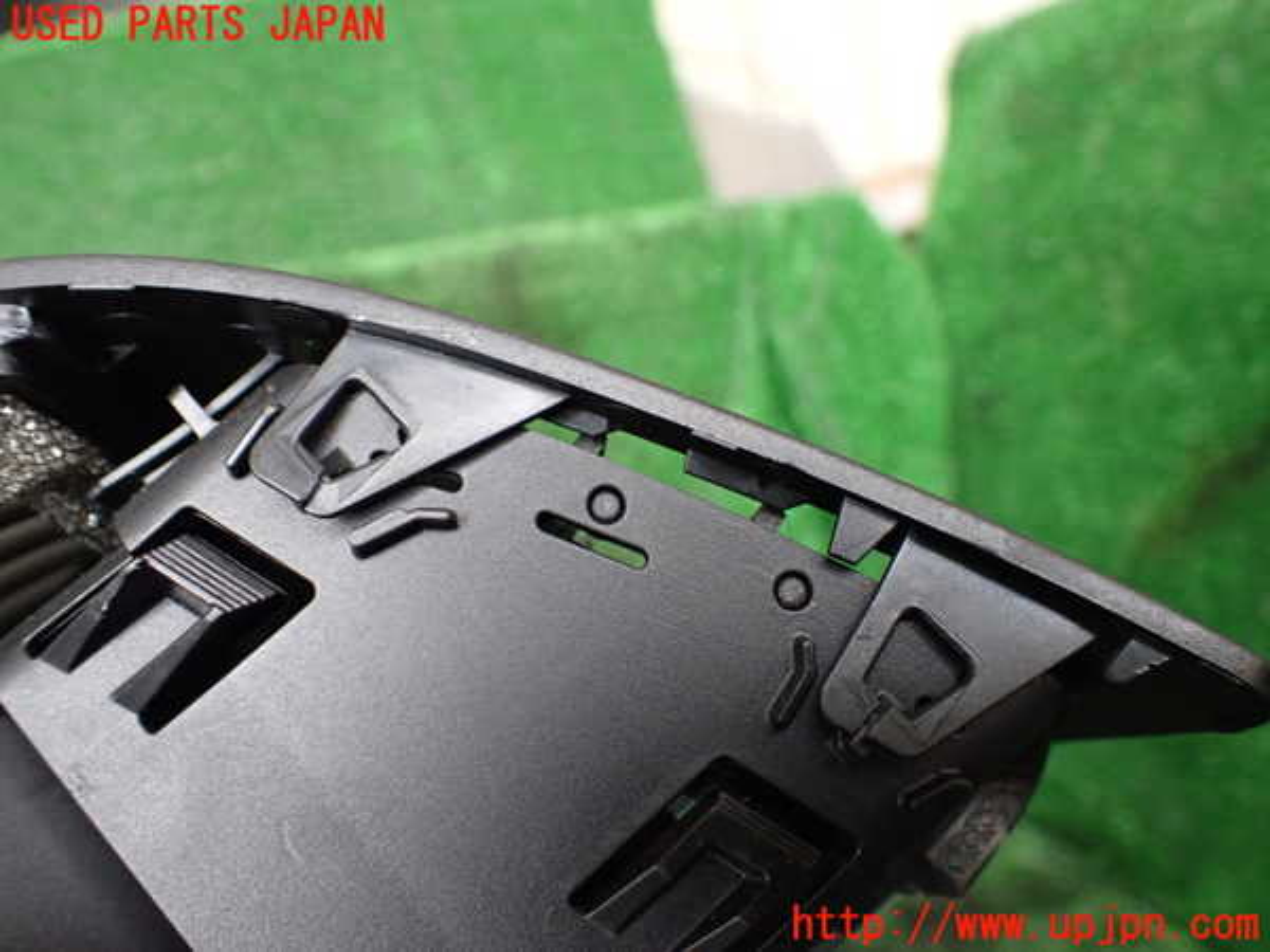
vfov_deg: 46.8
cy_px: 476
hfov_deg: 60.0
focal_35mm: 30
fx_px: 1101
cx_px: 635
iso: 500
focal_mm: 5.4
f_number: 2.3
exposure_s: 1/125
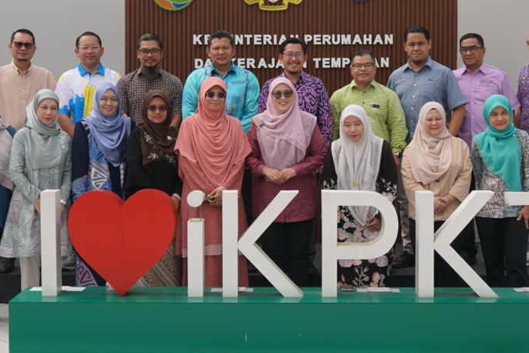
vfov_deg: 20.2
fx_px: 985
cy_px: 108
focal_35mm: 67
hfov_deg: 30.1
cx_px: 280
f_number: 4.5
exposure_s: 1/1250
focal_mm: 28
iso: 100
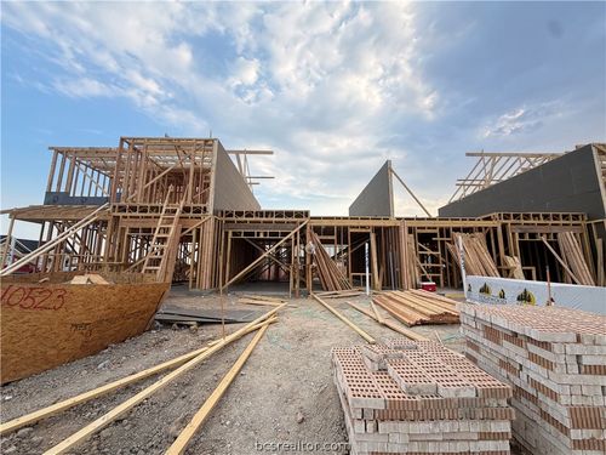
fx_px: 245
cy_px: 228
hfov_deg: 102.1
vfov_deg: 85.7
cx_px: 303
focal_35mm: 14
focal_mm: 2.22
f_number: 2.2
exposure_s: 1/353
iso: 50
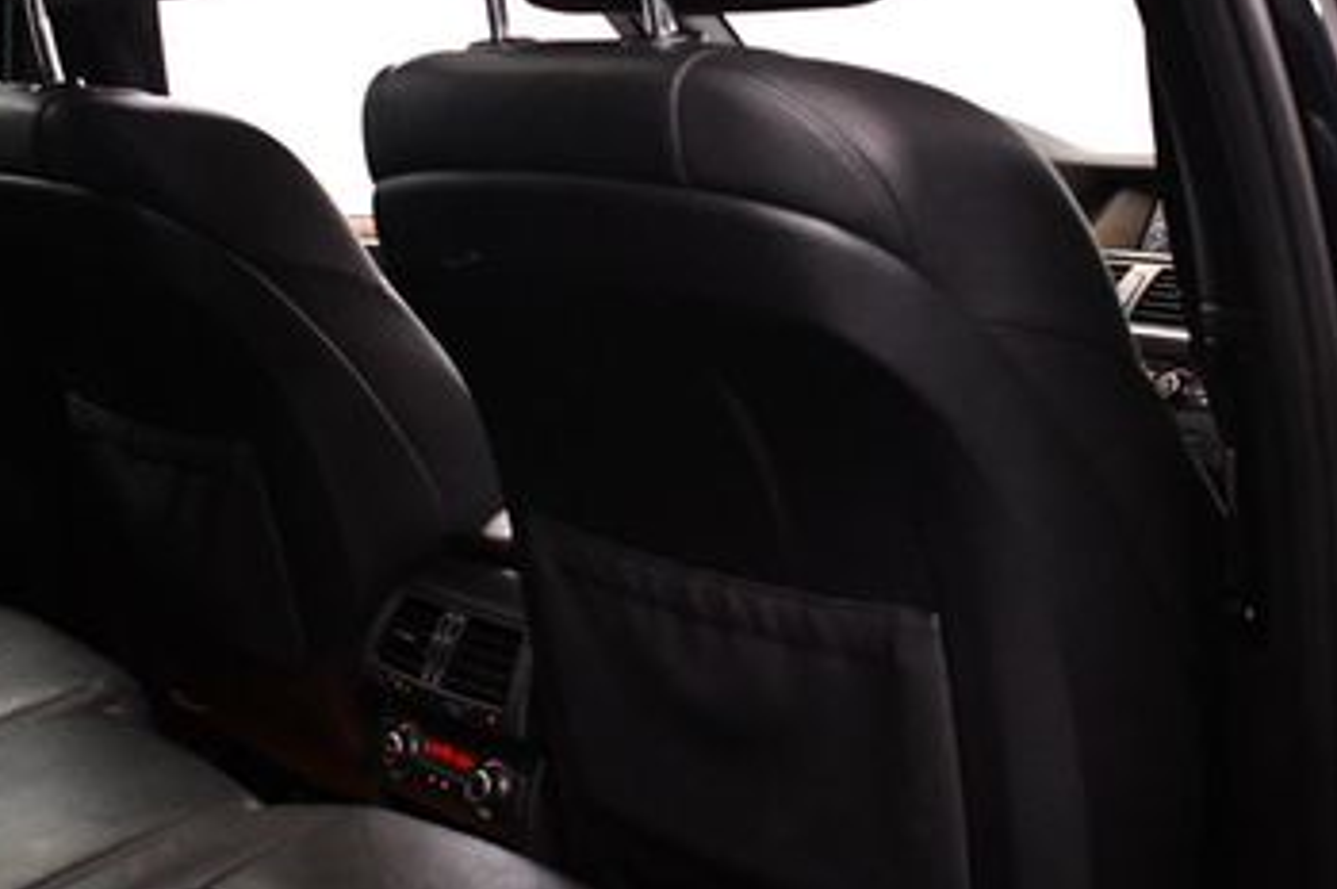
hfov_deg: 36.2
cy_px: 264
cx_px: 563
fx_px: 2041
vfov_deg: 24.4
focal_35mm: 55
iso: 3200
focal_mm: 20
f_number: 3.8
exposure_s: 1/100
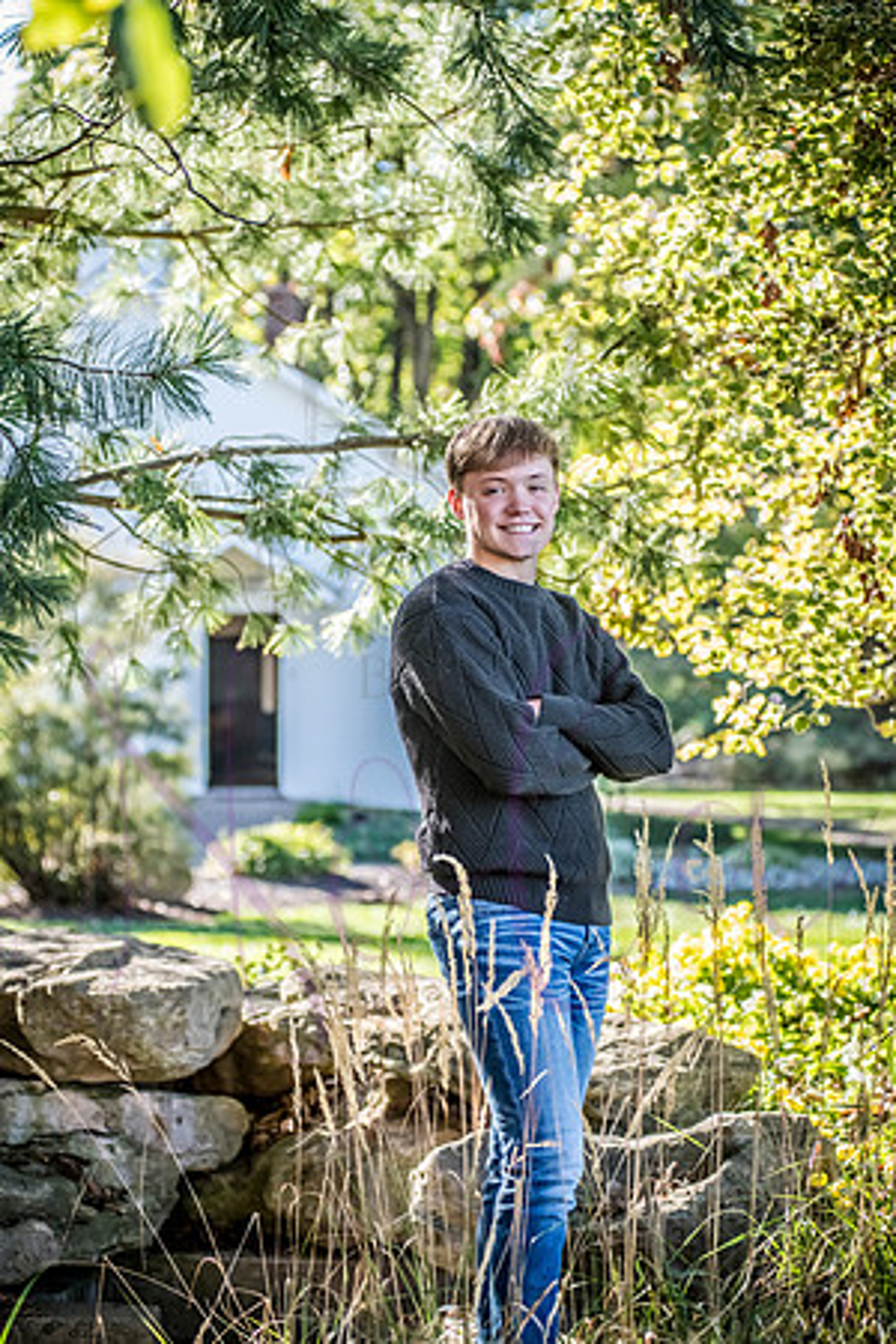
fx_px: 2986
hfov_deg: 17.1
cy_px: 672
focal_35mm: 80
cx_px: 448
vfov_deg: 25.4
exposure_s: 1/800
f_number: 4
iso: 800
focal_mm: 80
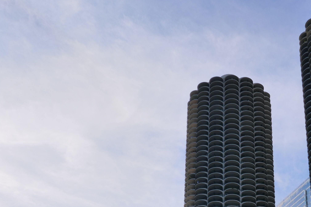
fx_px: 492
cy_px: 255
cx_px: 209
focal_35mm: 57
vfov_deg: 21.8
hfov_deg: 34.7
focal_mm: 15
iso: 200
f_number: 7.1
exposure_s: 1/640
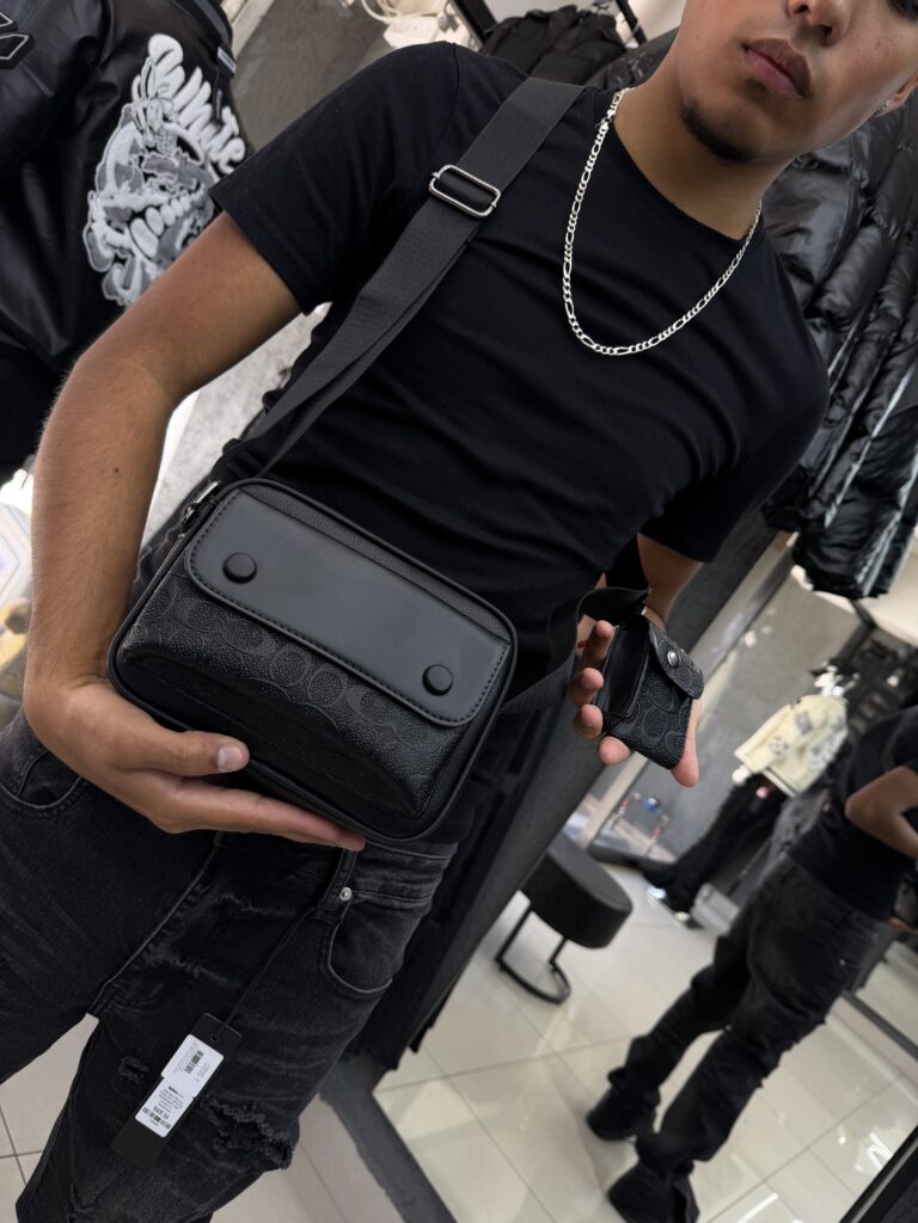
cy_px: 612
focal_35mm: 24
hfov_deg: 56.8
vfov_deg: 71.6
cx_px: 459
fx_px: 849
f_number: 1.78
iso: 64
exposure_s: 1/129
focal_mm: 6.76
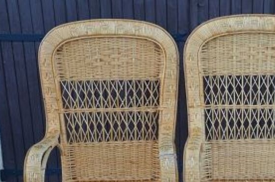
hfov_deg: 24.4
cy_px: 159
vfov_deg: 16.2
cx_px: 187
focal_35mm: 83
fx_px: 632
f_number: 5
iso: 400
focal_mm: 31
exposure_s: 1/100
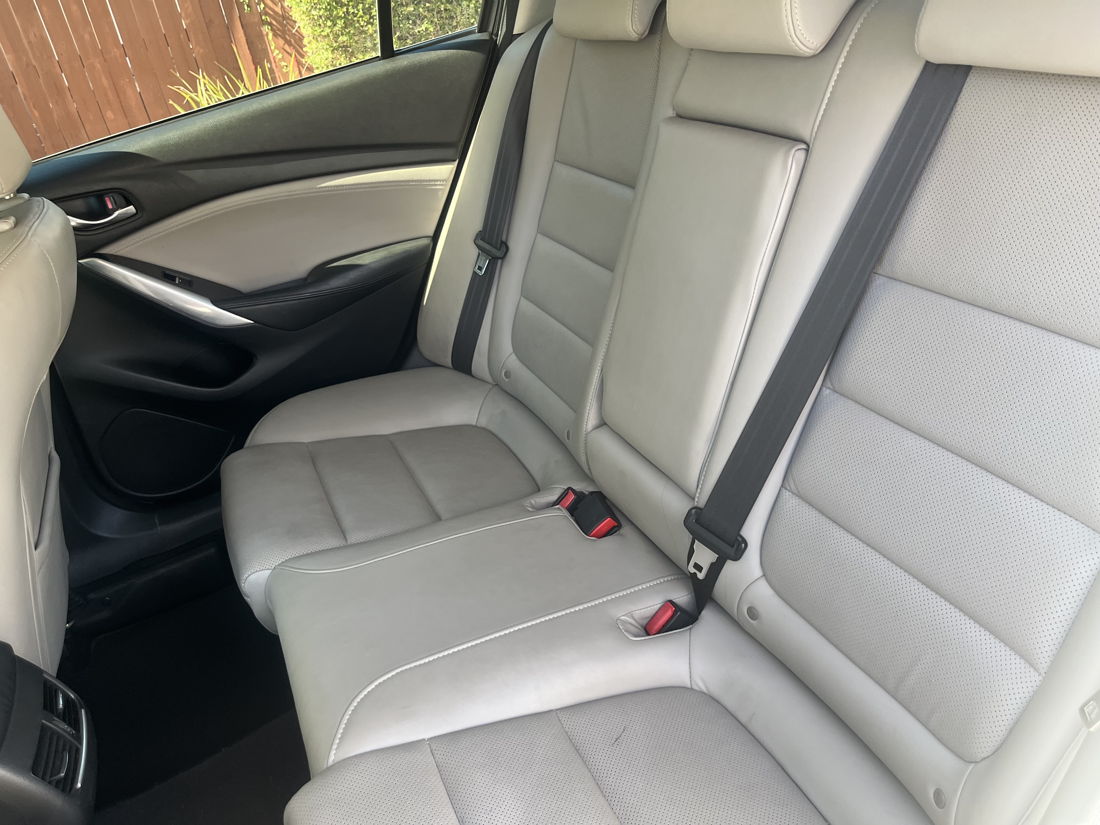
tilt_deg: -29.3
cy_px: 412
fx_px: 826
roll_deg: +11.2
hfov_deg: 67.3
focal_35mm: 26
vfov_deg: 53.1
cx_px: 550
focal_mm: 5.1
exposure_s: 1/121
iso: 100
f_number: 1.6
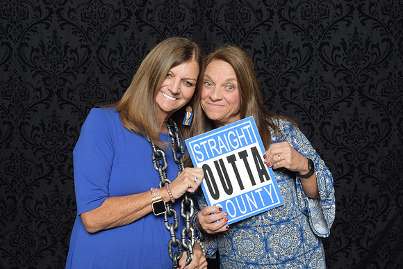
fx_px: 437
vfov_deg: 34.2
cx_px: 202
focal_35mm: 39
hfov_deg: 49.5
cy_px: 134
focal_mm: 26
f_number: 20
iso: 500
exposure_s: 1/60
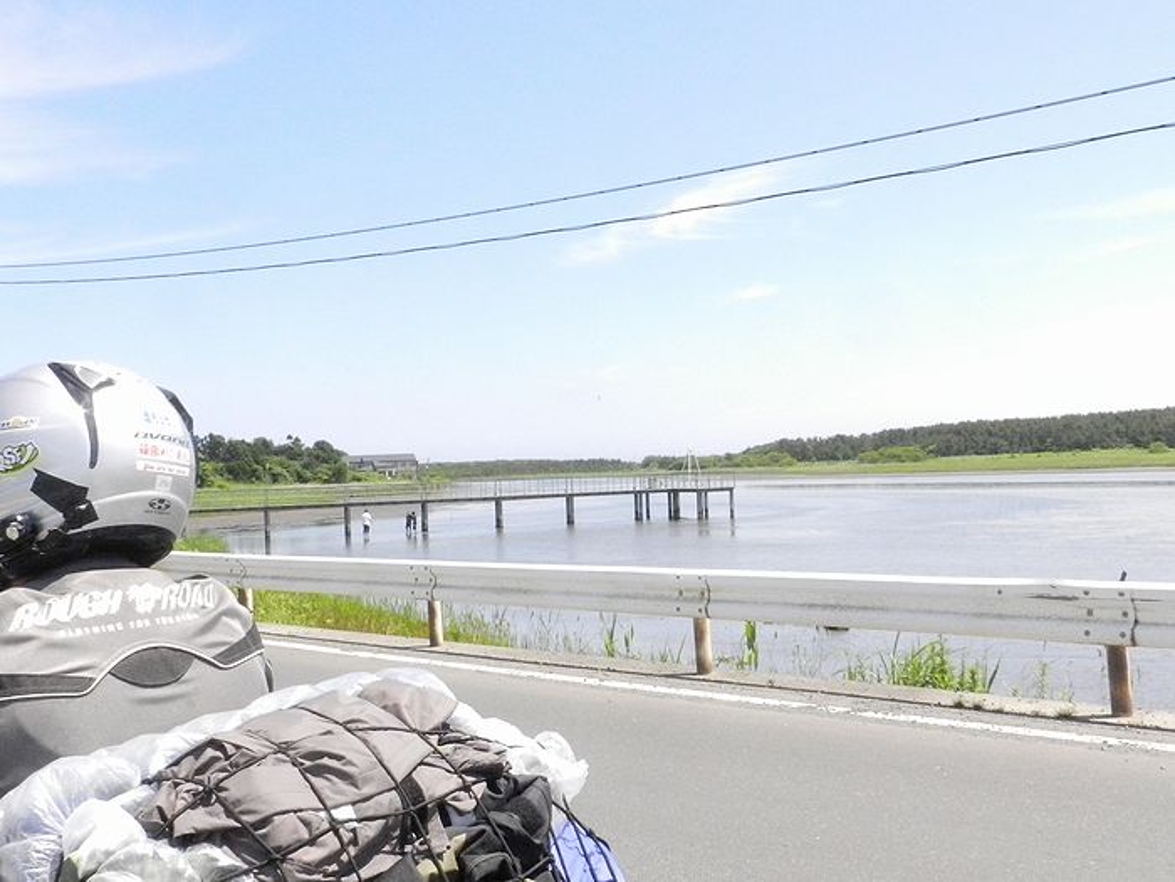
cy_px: 441
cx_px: 588
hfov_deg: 49.0
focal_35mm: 38
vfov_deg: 37.7
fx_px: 1290
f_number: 8
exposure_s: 1/1500
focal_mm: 6.7
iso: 1600
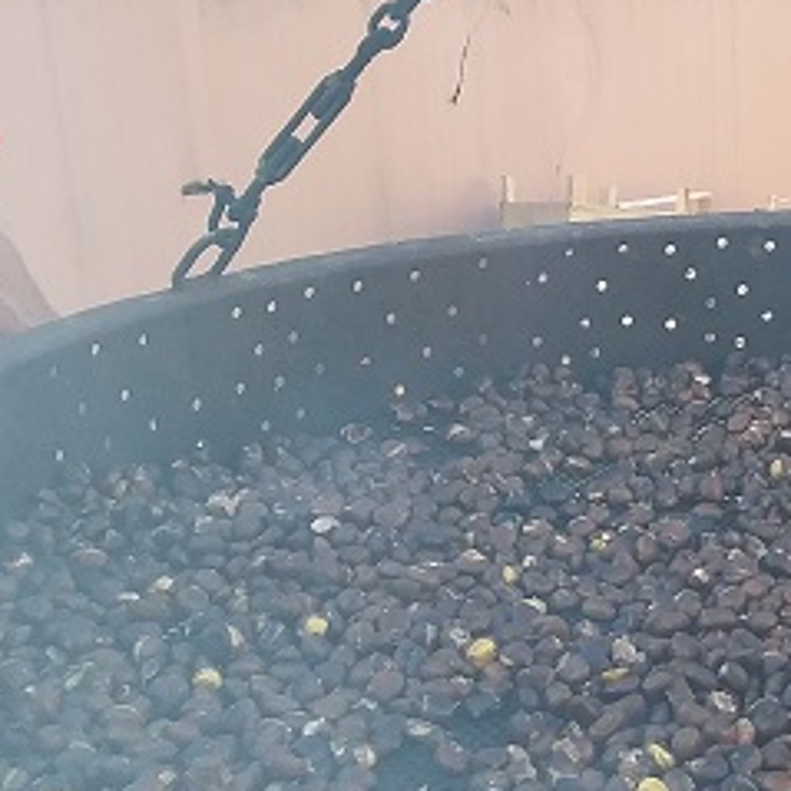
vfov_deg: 24.5
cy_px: 535
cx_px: 904
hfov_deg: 23.0
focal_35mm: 70
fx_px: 1810
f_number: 1.9
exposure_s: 1/164
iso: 40
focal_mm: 2.91
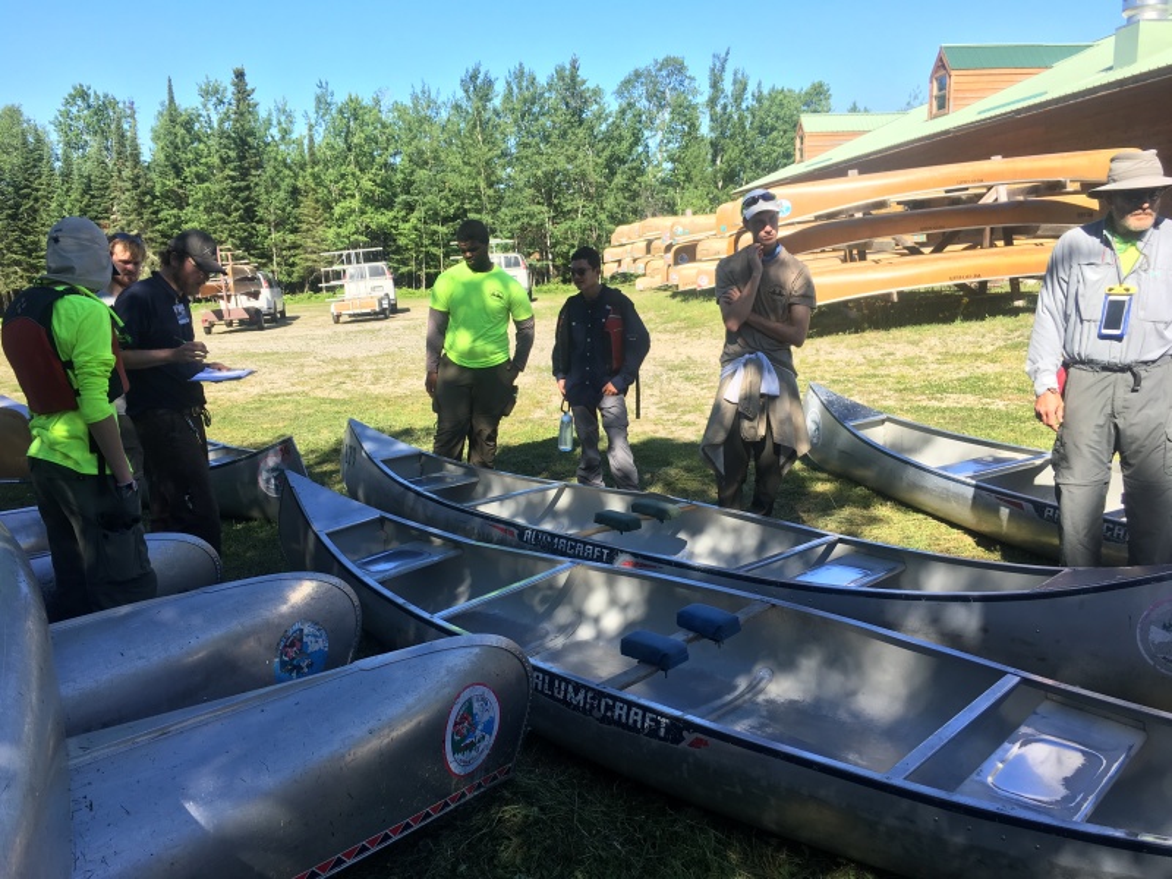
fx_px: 982
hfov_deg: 61.7
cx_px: 586
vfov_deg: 48.2
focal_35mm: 29
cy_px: 440
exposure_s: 1/549
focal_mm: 4.15
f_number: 2.2
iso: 25
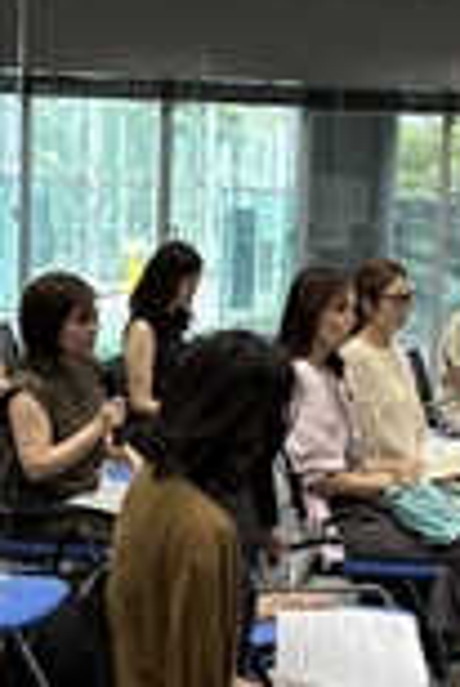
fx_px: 1511
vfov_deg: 25.6
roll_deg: -3.0
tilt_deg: -7.7
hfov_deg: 17.1
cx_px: 384
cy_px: 368
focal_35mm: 79
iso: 64
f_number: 1.6
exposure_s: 1/50
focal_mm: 5.96
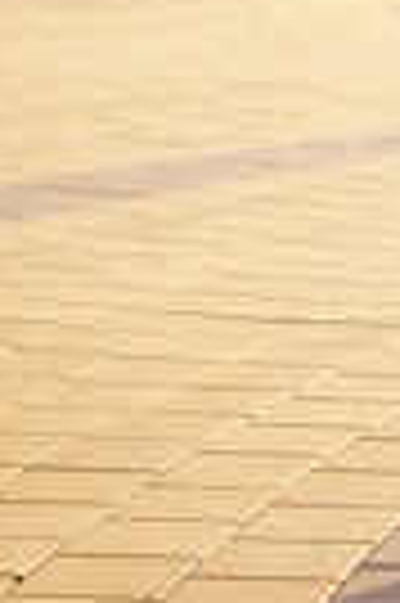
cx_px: 461
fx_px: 3642
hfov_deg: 6.3
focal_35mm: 218
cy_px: -92
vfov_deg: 9.3
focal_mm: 50
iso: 100
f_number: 1.8
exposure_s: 1/800
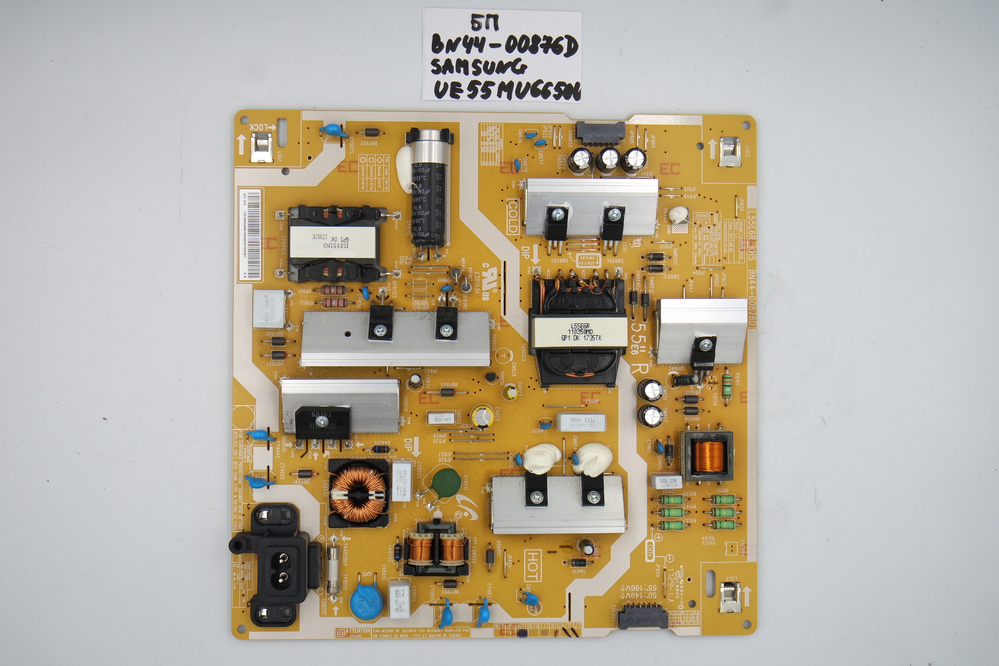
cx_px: 500
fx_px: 1193
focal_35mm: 43
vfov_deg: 31.2
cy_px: 333
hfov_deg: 45.4
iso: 160
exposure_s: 1/100
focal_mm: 16
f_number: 5.6
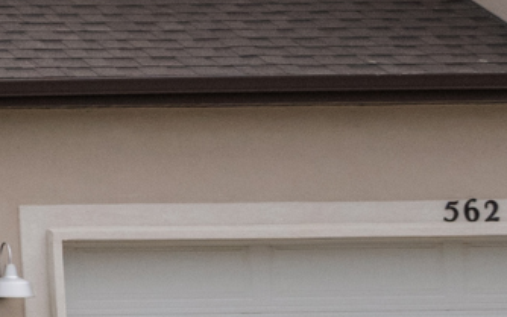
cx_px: -1325
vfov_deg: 5.7
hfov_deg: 7.3
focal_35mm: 229
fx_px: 3165
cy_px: 33
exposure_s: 1/400
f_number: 8
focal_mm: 30
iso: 800
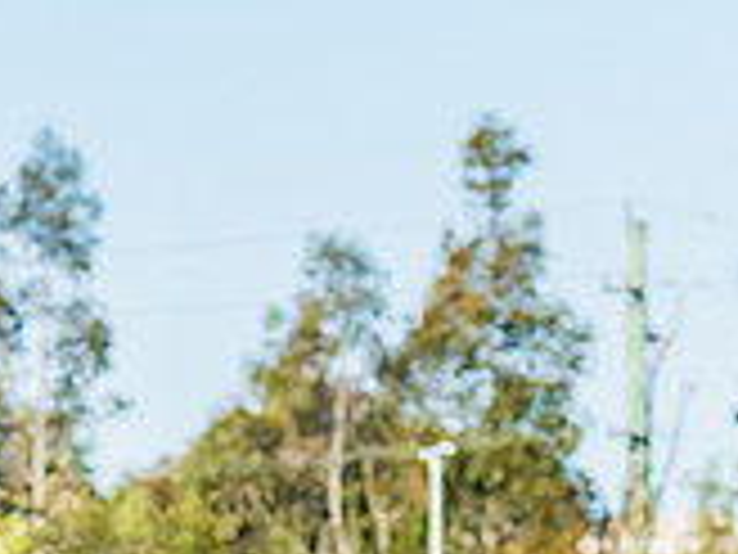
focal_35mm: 611
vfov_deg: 2.4
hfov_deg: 3.2
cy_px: 809
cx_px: -488
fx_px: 13026
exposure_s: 1/1600
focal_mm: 170
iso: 800
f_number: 7.1
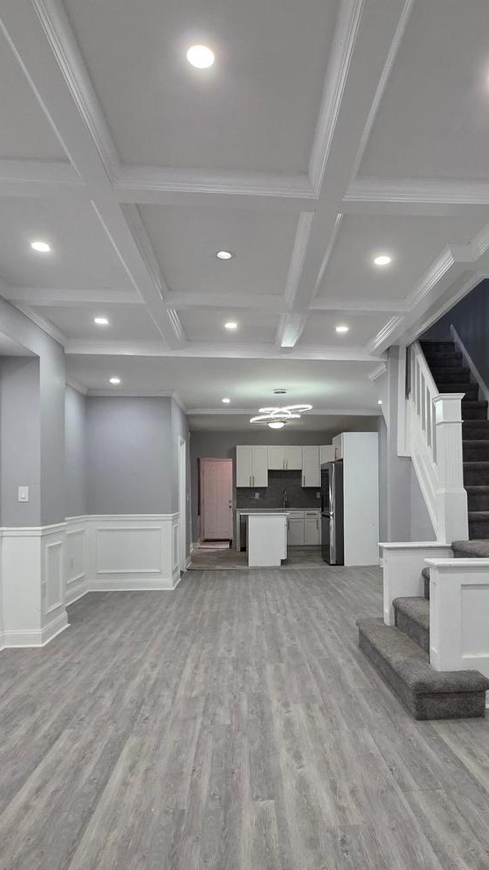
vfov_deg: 80.9
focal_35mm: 22
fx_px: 507
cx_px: 286
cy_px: 486
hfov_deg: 51.2
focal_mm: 2.2
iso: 160
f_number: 1.9
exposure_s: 1/120
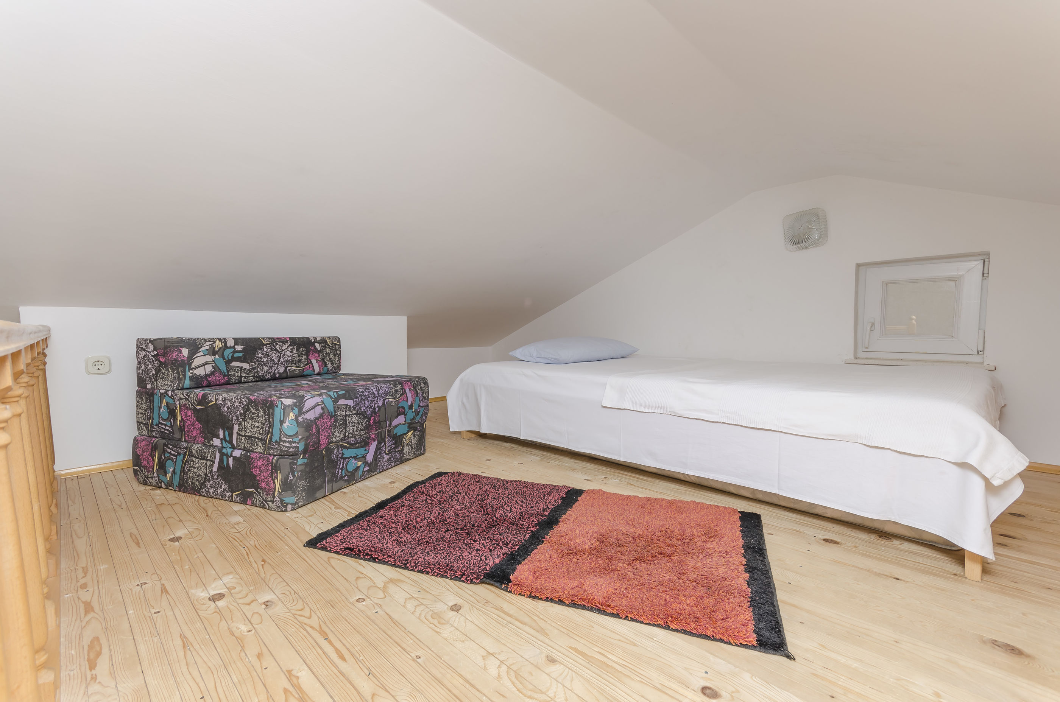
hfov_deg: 100.5
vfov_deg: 77.1
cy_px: 351
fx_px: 441
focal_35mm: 15
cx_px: 530
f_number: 8
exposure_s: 1/125
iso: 100
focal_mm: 10
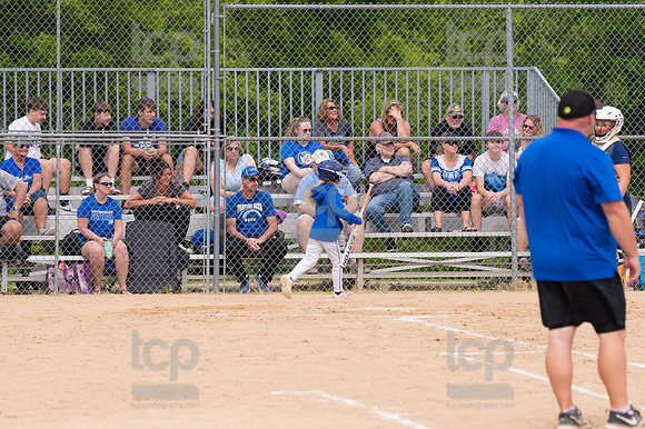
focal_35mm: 300
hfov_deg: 6.9
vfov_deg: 4.6
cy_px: 214
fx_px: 5372
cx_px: 322
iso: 320
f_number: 5.6
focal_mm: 200
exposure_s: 1/1600
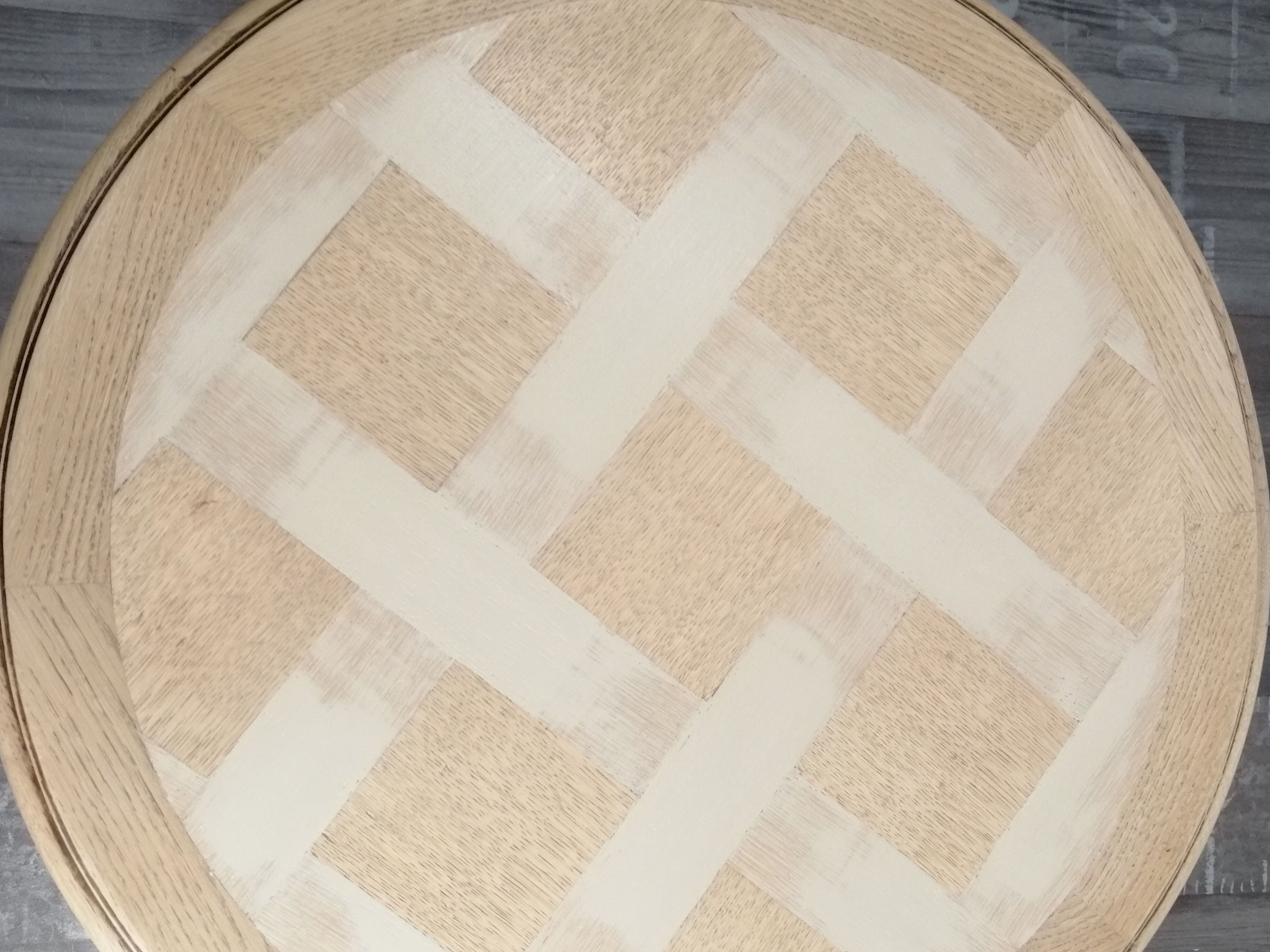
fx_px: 1394
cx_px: 636
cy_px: 537
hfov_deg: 49.0
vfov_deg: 37.7
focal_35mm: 38
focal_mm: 3.95
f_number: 1.8
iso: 200
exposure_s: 1/33.3
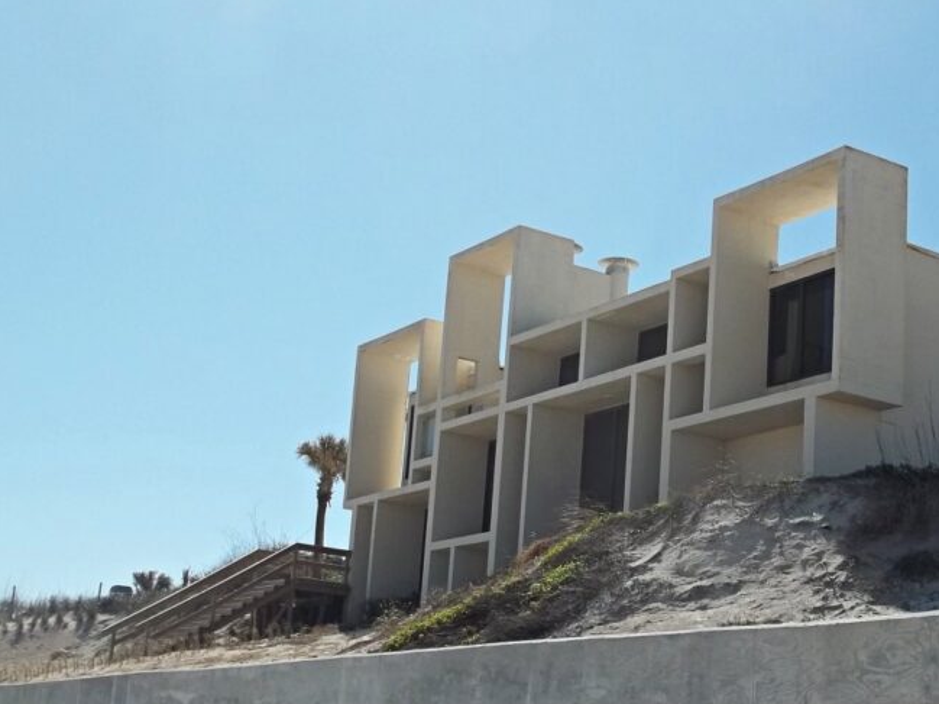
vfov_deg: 25.2
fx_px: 1572
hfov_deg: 32.7
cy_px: 419
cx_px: 681
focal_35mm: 58
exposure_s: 1/250
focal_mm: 5.9
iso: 64
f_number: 8
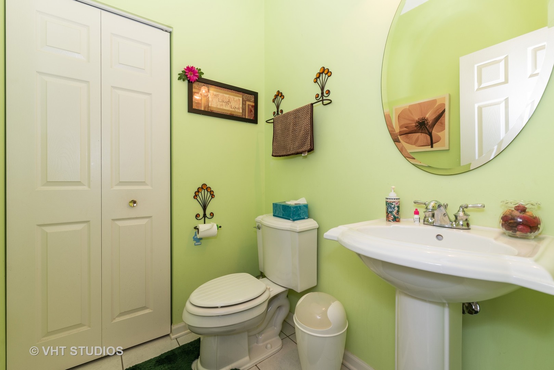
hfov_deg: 100.4
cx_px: 277
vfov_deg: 77.3
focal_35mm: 15
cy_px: 185
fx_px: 231
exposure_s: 1/15
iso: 200
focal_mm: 15
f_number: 8
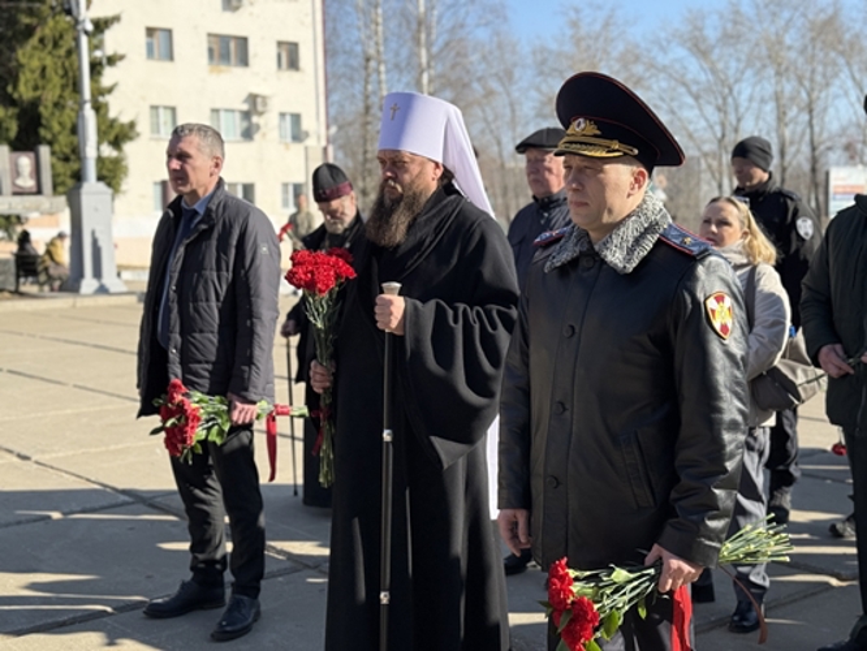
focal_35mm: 48
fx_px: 1203
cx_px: 434
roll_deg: +1.3
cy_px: 326
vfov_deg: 30.3
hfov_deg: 39.6
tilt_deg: -6.4
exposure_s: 1/3096
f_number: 1.78
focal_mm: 6.76
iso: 80
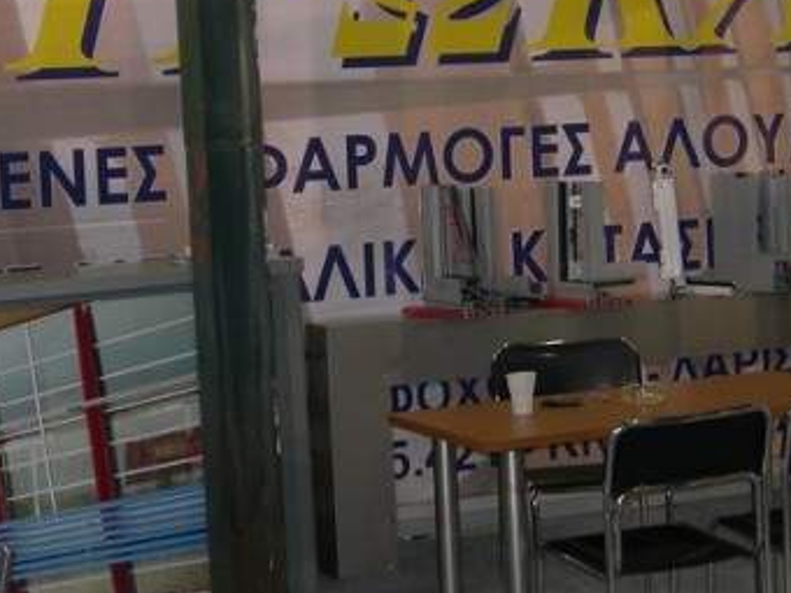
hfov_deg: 19.8
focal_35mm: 99
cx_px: 533
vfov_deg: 14.9
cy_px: 206
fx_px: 2262
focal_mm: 10.6
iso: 90
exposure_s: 1/60.1
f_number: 3.2
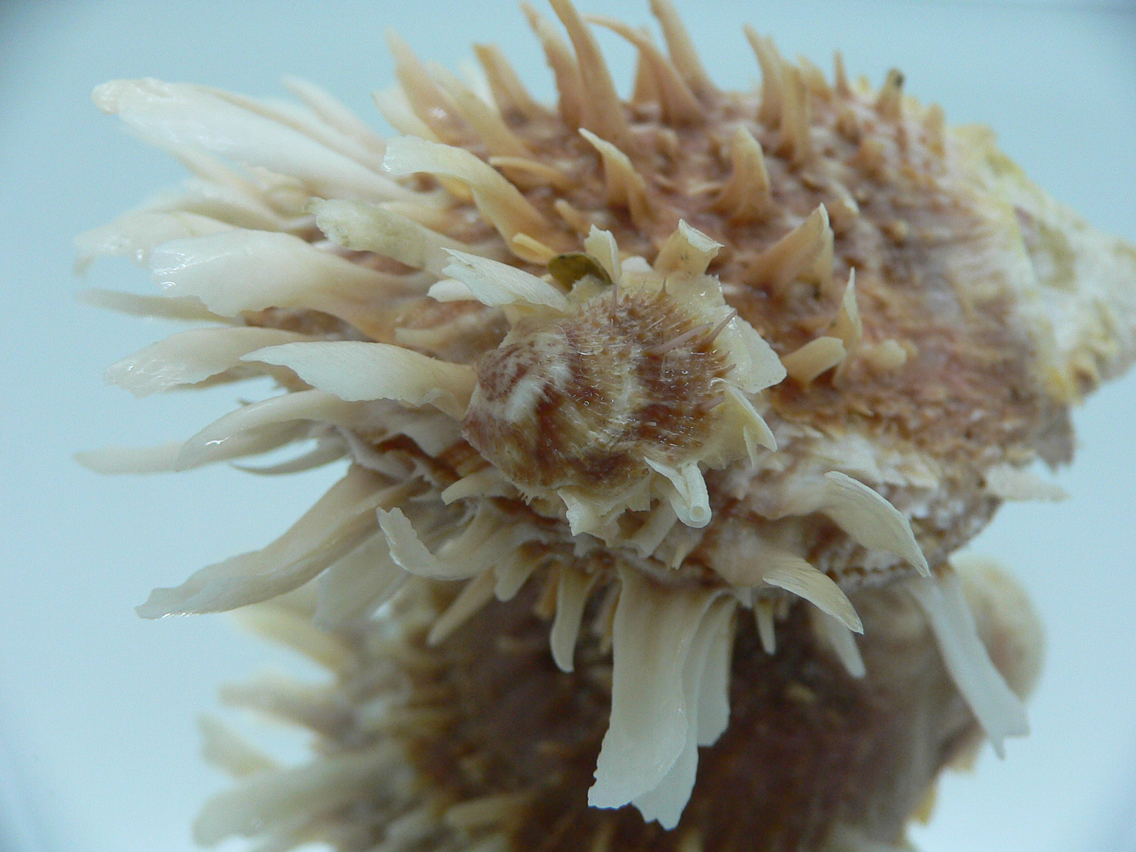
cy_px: 426
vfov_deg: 40.7
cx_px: 568
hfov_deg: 52.6
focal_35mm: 35
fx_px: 1149
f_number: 2.8
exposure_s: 1/60
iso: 150
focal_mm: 4.6
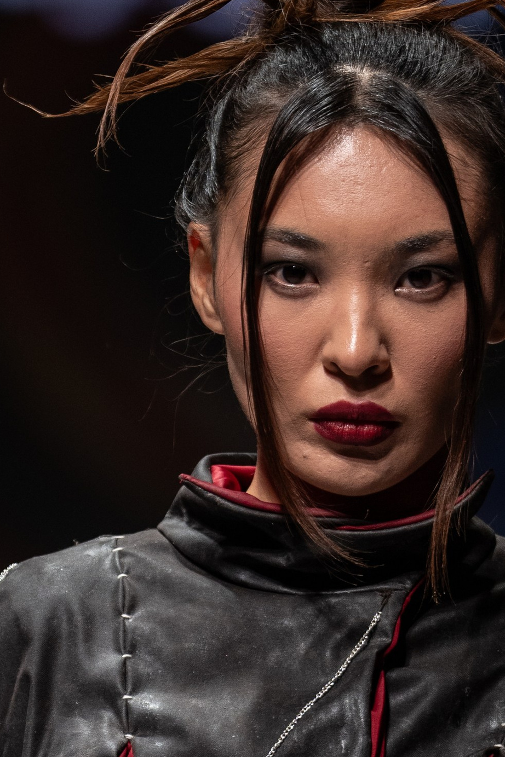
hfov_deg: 1.9
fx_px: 15191
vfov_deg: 2.9
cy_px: 905
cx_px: 209
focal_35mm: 722
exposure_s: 1/400
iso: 200
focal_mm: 173.8
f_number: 2.8
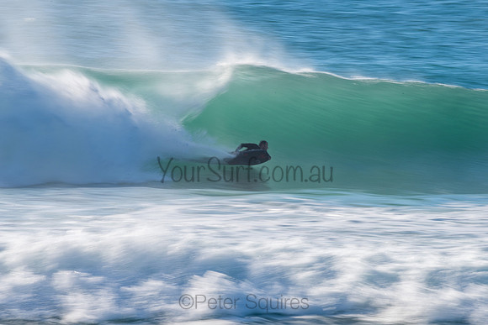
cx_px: 244
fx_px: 8303
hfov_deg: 3.4
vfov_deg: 2.2
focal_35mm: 612
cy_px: 162
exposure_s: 1/30
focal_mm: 500
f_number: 29
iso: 64
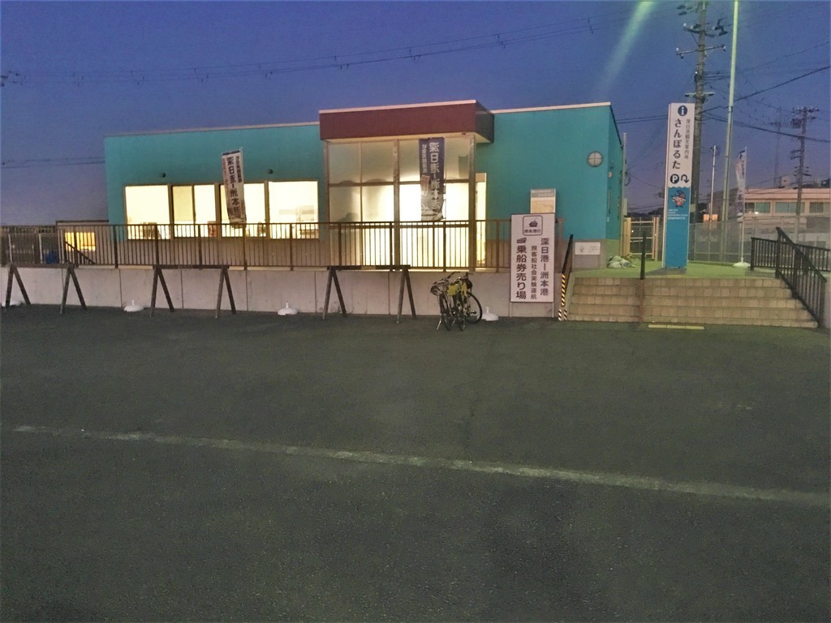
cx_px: 416
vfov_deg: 48.2
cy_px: 312
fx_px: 696
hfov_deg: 61.7
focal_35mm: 29
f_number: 2.2
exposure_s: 1/4
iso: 100
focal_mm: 4.15
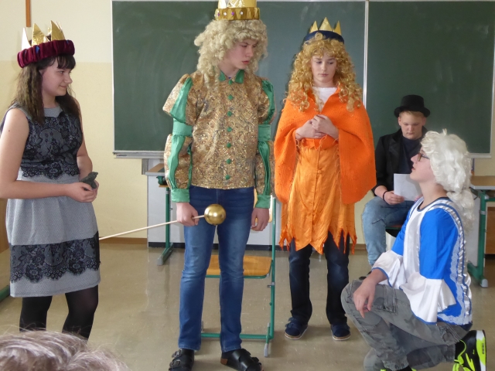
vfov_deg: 25.7
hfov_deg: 33.8
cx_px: 248
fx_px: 815
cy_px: 186
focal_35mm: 57
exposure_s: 1/60
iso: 800
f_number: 4.1
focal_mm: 9.6
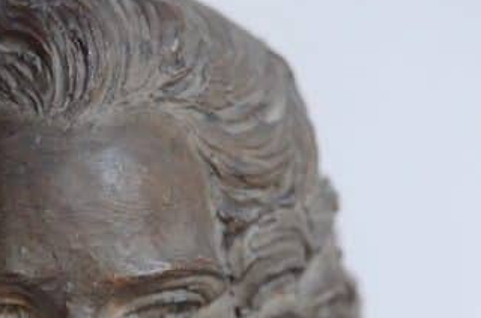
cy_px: 304
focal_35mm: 216
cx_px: 90
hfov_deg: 9.5
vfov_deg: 6.3
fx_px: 2880
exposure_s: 1/200
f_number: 3.5
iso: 4000
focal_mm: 60
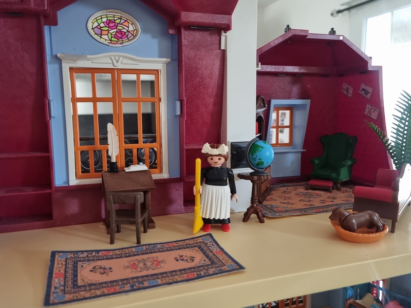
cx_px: 206
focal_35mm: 27
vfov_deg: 51.4
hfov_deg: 65.3
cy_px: 154
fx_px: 321
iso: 500
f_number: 2
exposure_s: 1/20
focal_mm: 5.9
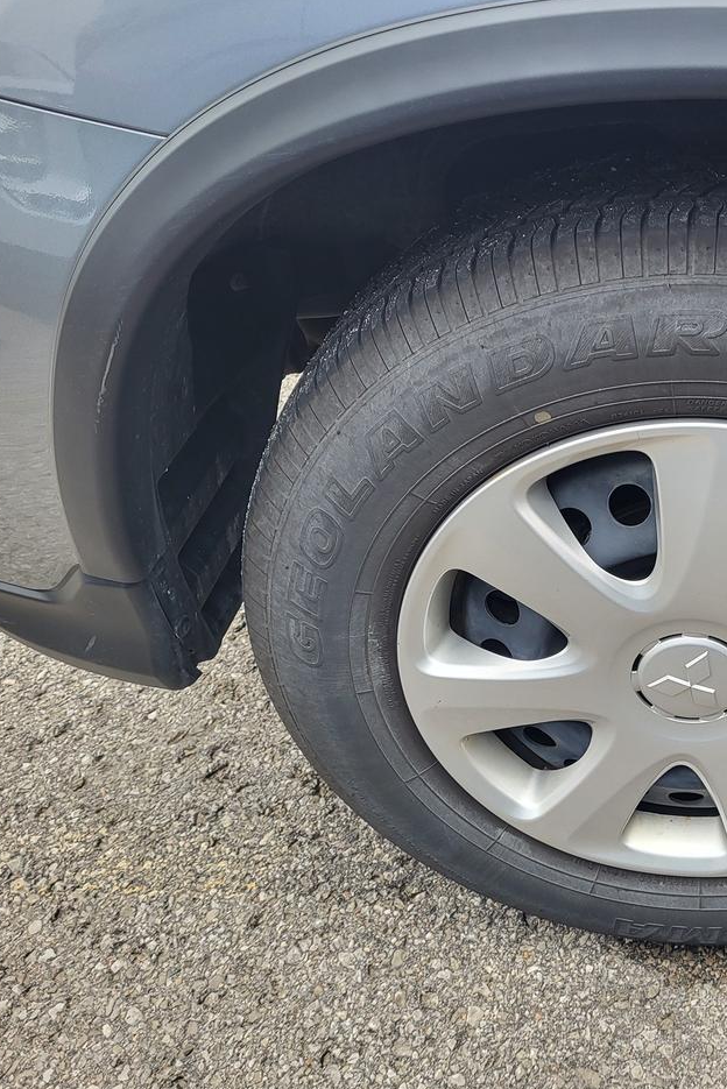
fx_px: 1120
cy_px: 554
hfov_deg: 34.3
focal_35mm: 37
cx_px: 635
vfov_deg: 51.9
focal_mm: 5.4
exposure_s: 1/120
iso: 50
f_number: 1.8
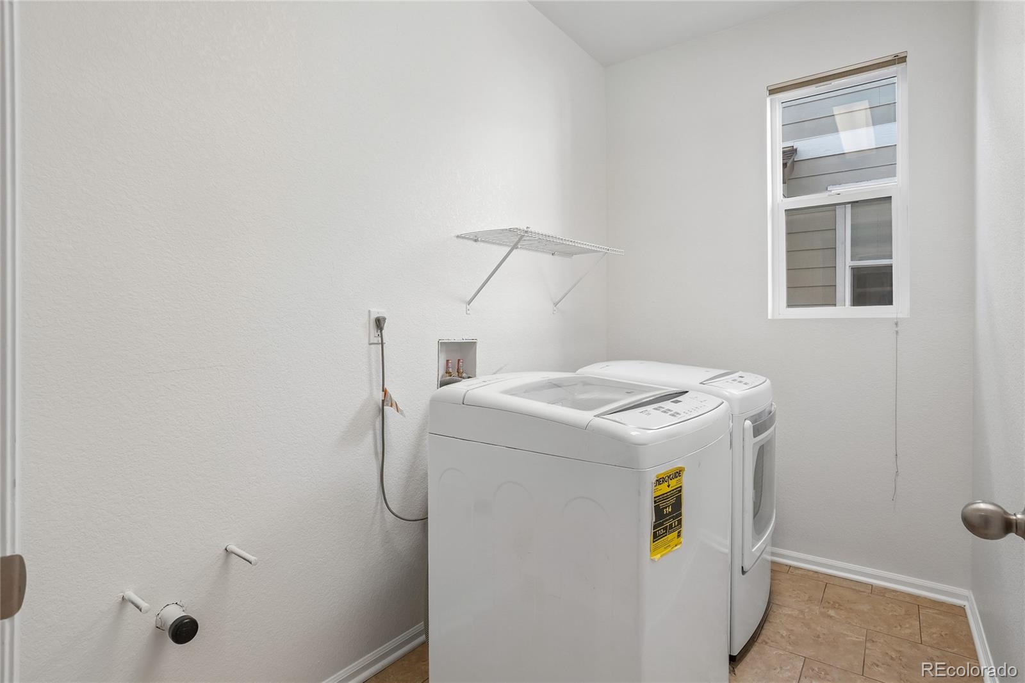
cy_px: 342
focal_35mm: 18
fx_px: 512
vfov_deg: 67.4
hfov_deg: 90.0
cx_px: 512
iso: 400
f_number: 8
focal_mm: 12
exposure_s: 1/60
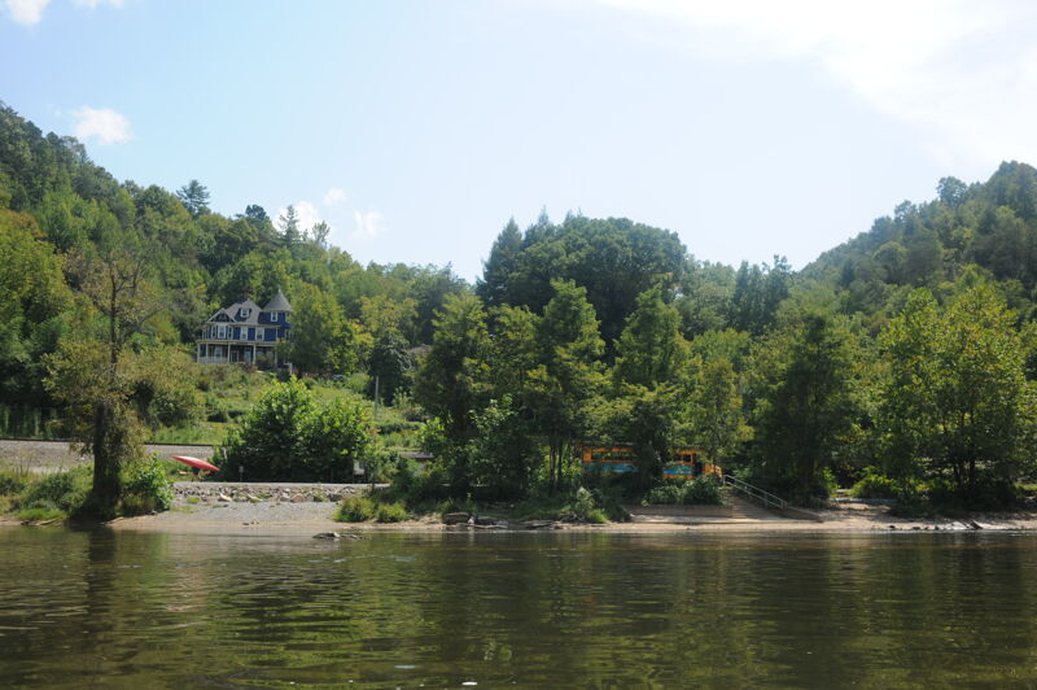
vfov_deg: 37.8
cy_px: 345
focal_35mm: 35
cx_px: 518
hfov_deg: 54.5
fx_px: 1007
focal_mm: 35
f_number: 7.1
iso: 250
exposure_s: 1/640
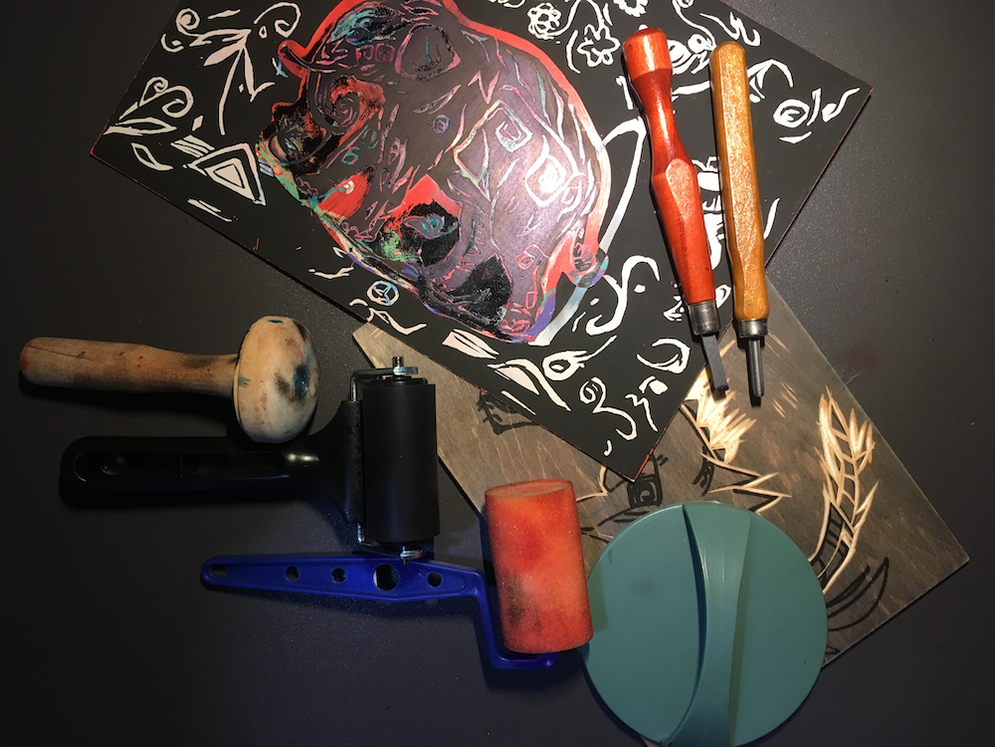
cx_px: 498
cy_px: 374
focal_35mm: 29
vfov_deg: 48.2
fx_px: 834
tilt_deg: -89.2
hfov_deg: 61.7
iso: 100
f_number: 2.2
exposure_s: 1/33
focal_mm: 4.15
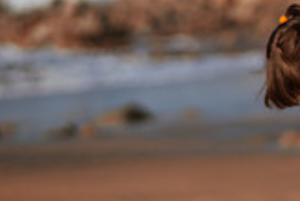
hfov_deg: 9.7
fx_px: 1718
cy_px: 169
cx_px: 427
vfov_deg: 6.7
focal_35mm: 206
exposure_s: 1/8000
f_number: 2
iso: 50
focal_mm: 58
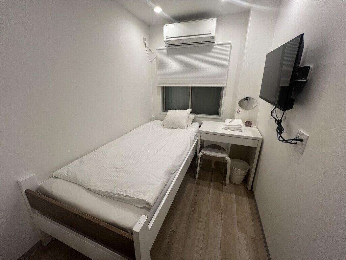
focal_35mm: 13
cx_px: 173
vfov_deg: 89.9
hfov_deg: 106.2
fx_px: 130
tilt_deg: -19.6
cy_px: 130
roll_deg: +0.4
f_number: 1.8
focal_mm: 1.57
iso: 125
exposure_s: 1/100
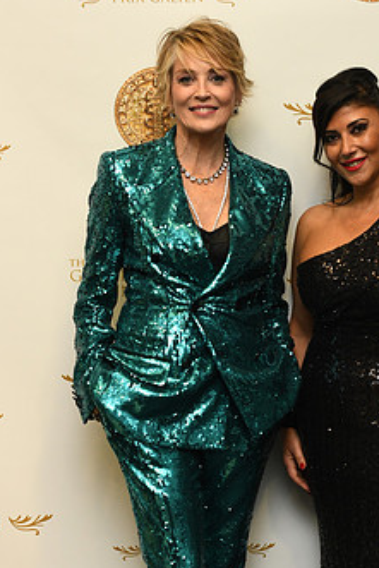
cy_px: 362
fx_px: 1325
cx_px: 272
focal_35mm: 84
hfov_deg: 16.2
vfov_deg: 24.1
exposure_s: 1/125
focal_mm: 48
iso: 2000
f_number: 5.6
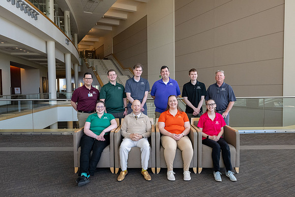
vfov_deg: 52.2
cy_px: 98
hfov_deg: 72.5
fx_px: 201
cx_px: 148
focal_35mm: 25
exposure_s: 1/320
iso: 3200
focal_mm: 24
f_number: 7.1
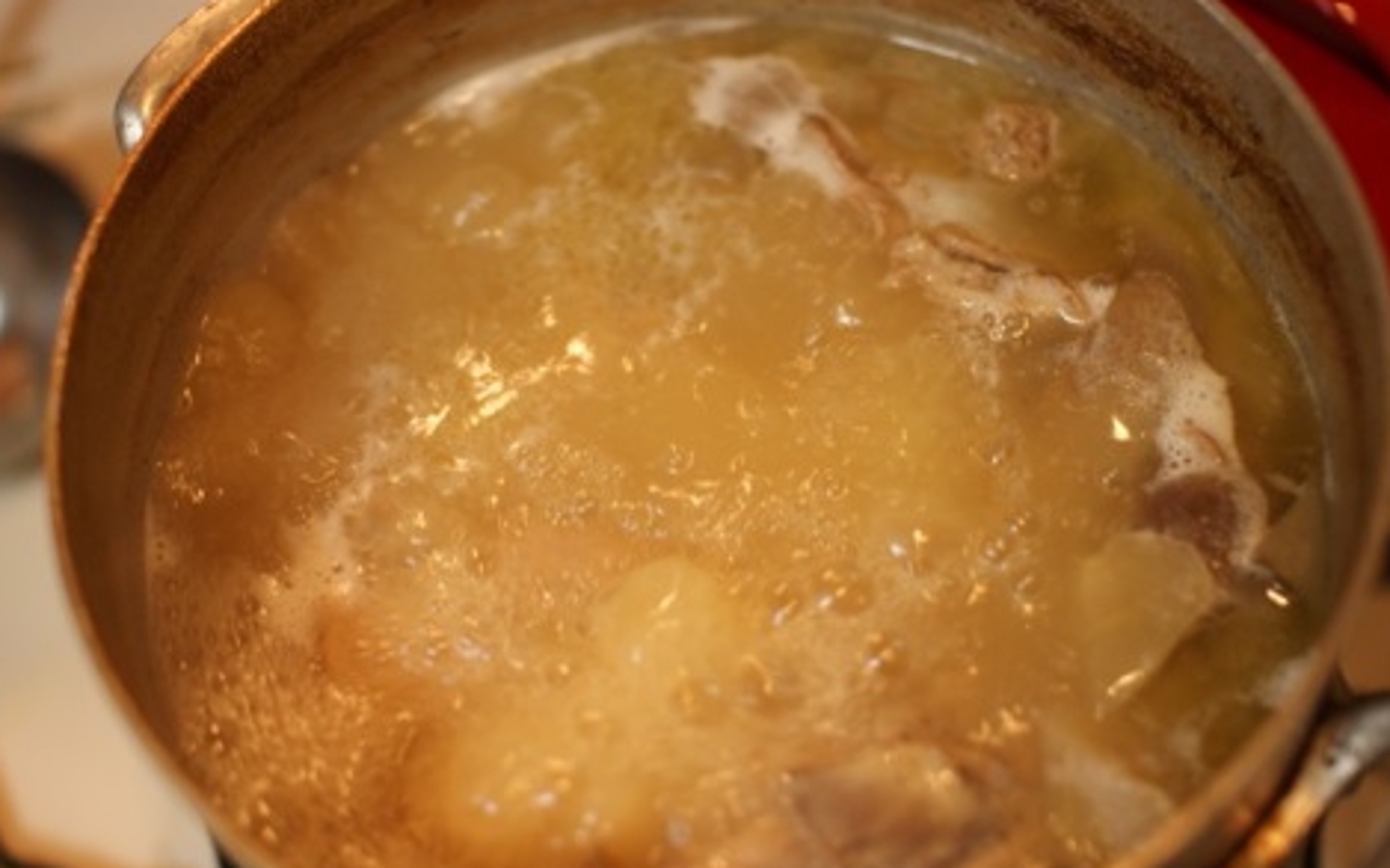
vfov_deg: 27.4
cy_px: 464
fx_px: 1780
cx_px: 694
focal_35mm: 47
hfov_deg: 42.7
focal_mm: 30
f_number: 1.7
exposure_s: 1/80
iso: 400
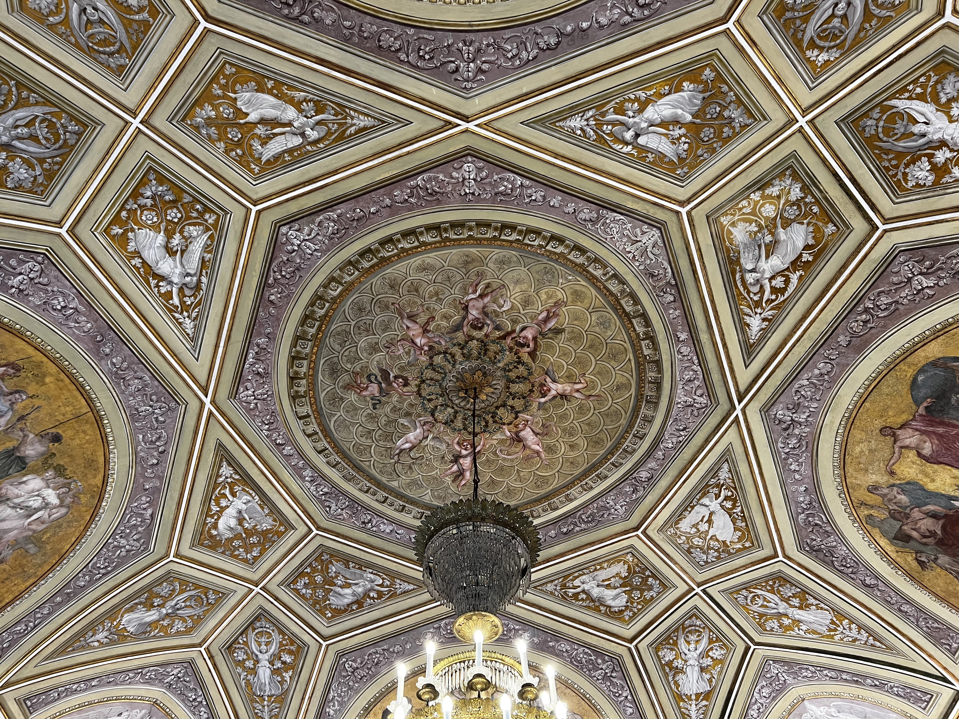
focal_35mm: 26
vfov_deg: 53.1
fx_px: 720
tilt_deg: +57.2
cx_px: 480
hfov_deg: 67.3
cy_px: 360
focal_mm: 5.7
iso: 80
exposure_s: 1/50
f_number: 1.5
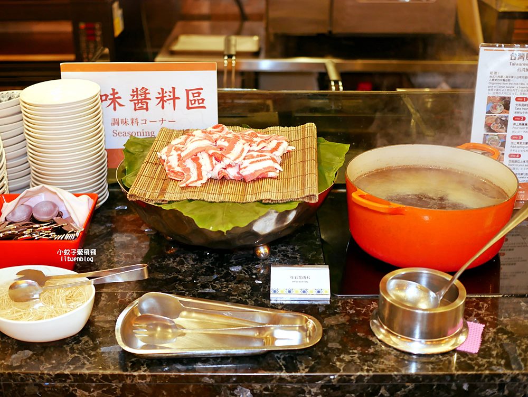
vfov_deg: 29.1
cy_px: 198
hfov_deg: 38.2
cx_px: 264
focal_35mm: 50
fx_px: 763
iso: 640
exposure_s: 1/60
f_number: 1.8
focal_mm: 25
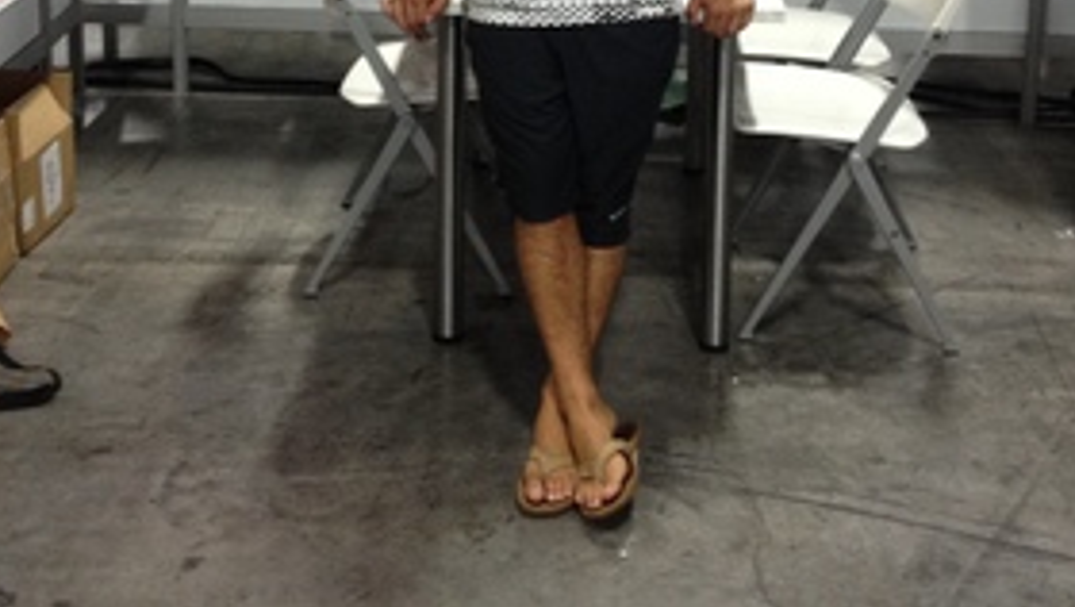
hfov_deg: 31.0
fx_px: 1940
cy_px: -109
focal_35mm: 68
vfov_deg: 17.0
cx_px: 568
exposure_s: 1/20
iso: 125
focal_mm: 4.28
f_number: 2.4
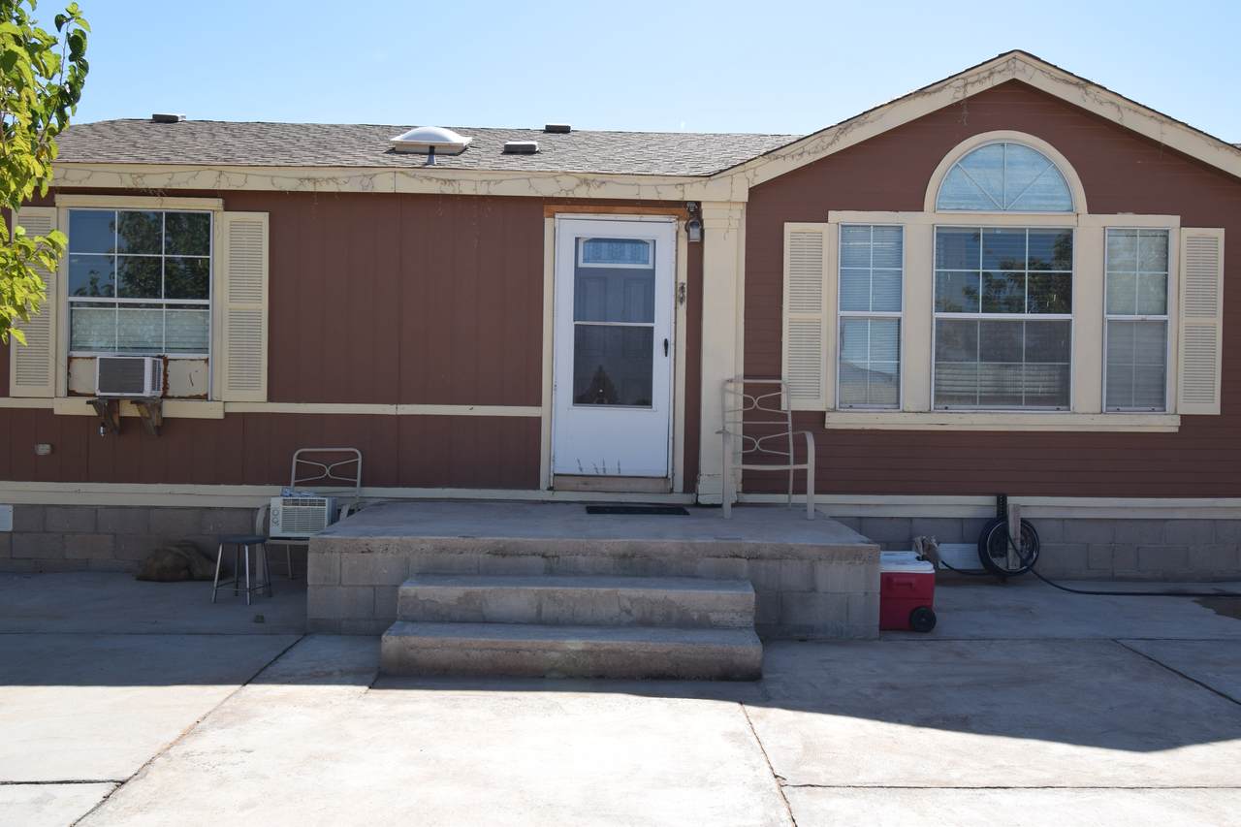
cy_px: 414
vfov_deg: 43.6
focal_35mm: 30
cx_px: 620
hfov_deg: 61.9
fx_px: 1034
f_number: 9
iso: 200
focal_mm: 20
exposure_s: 1/320
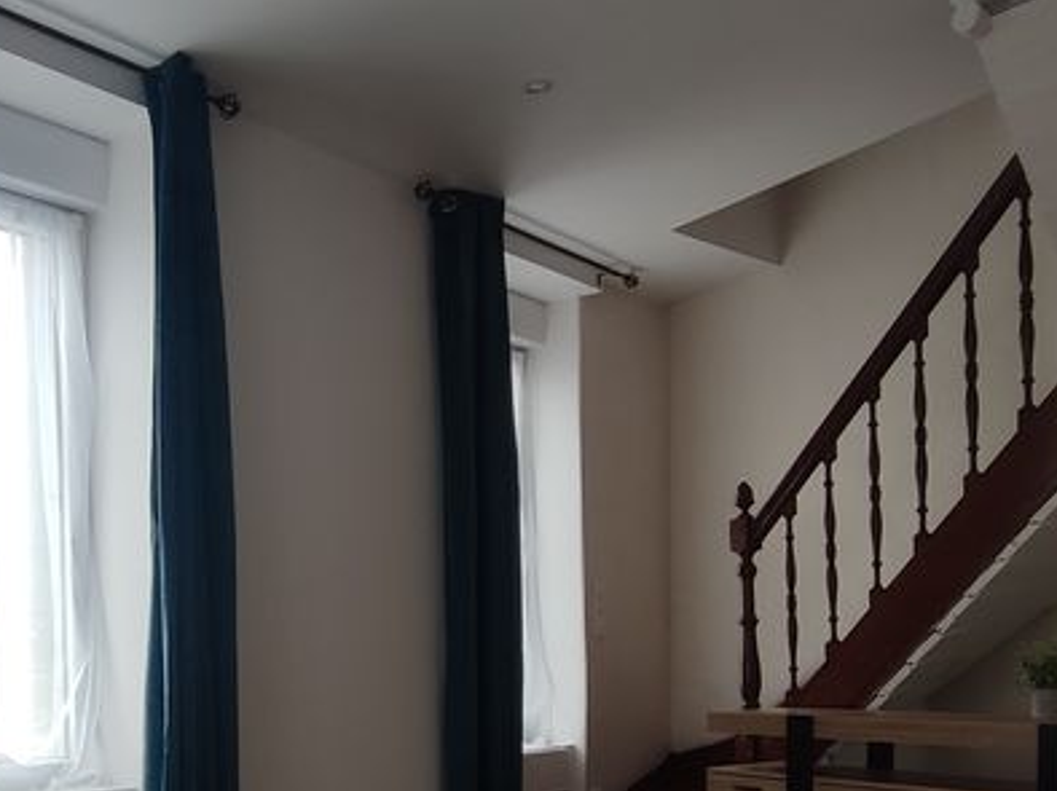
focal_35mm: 33
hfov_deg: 53.8
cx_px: 317
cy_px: 745
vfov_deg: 39.1
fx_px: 1007
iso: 50
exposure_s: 1/169
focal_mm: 1.66
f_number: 2.2
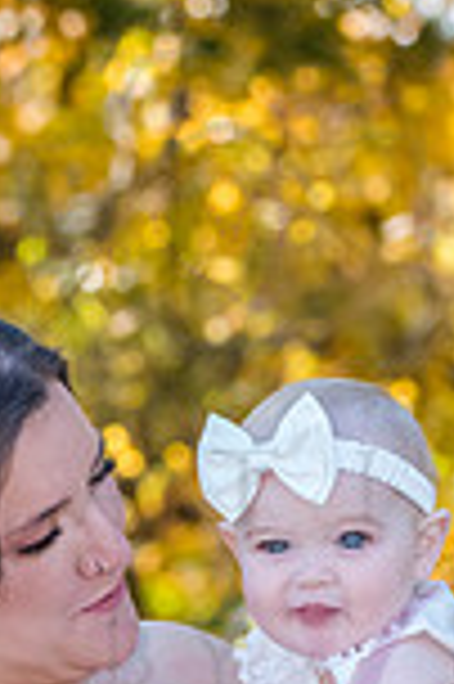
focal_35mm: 296
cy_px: 648
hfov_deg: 4.6
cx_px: 238
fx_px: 5612
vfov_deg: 6.9
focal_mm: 100
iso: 800
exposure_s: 1/320
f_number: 5.6
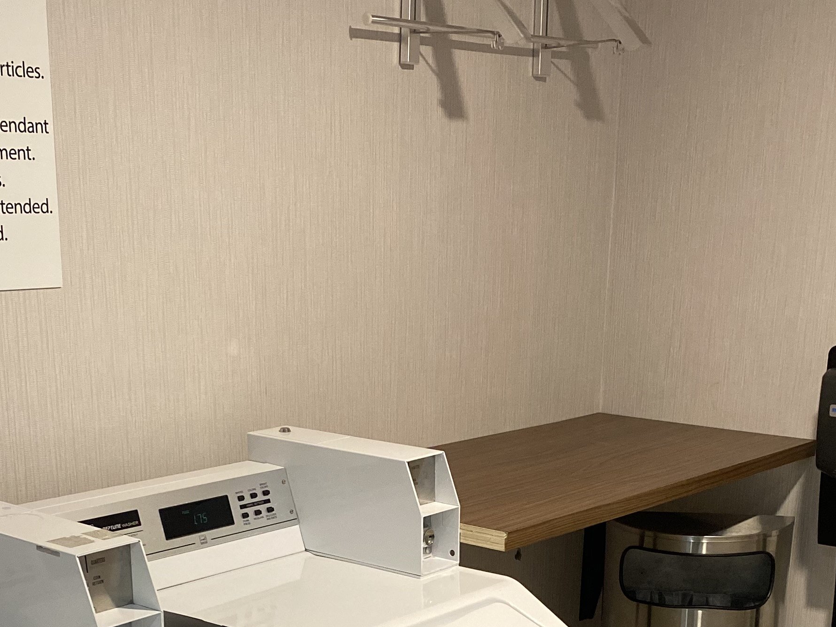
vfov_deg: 23.4
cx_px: 414
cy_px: 673
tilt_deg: -19.6
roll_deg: -0.4
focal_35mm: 59
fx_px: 1425
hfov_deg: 32.7
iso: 200
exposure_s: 1/60
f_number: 1.8
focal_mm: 4.25
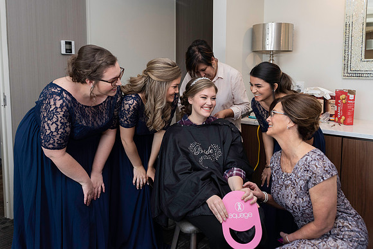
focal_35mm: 30
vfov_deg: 43.0
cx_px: 186
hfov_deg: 61.3
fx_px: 315
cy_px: 103
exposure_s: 1/200
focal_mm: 26
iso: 640
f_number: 4.5
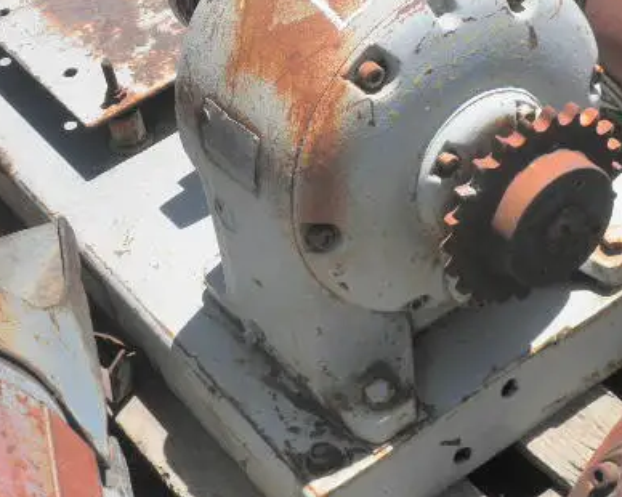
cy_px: 139
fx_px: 1748
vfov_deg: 16.1
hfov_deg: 20.2
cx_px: 316
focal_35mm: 95
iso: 64
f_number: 10.7
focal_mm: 10.5
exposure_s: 1/125
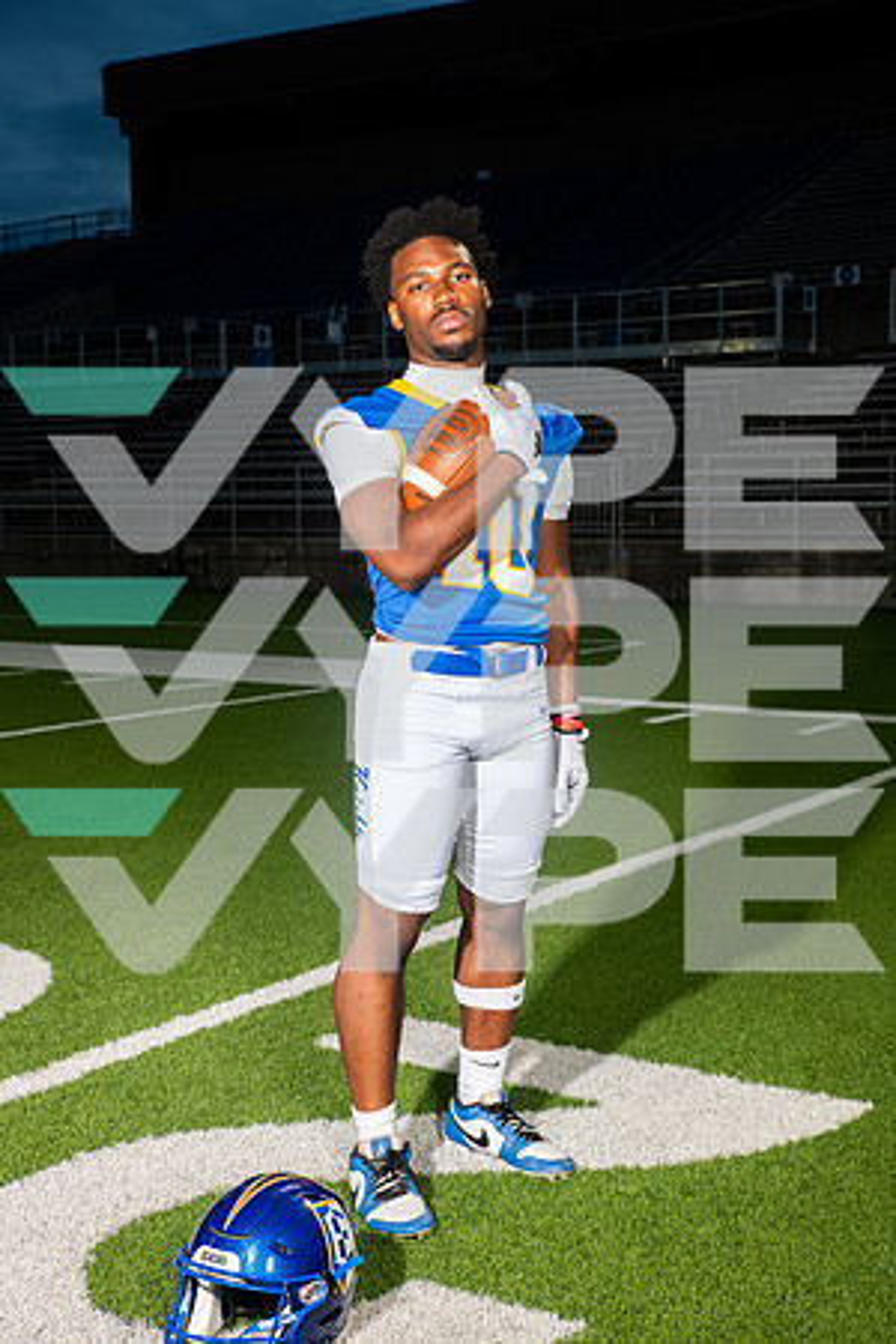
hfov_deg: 28.1
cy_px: 672
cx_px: 448
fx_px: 1792
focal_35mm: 48
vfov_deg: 41.1
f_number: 7.1
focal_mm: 48
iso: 800
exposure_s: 1/320
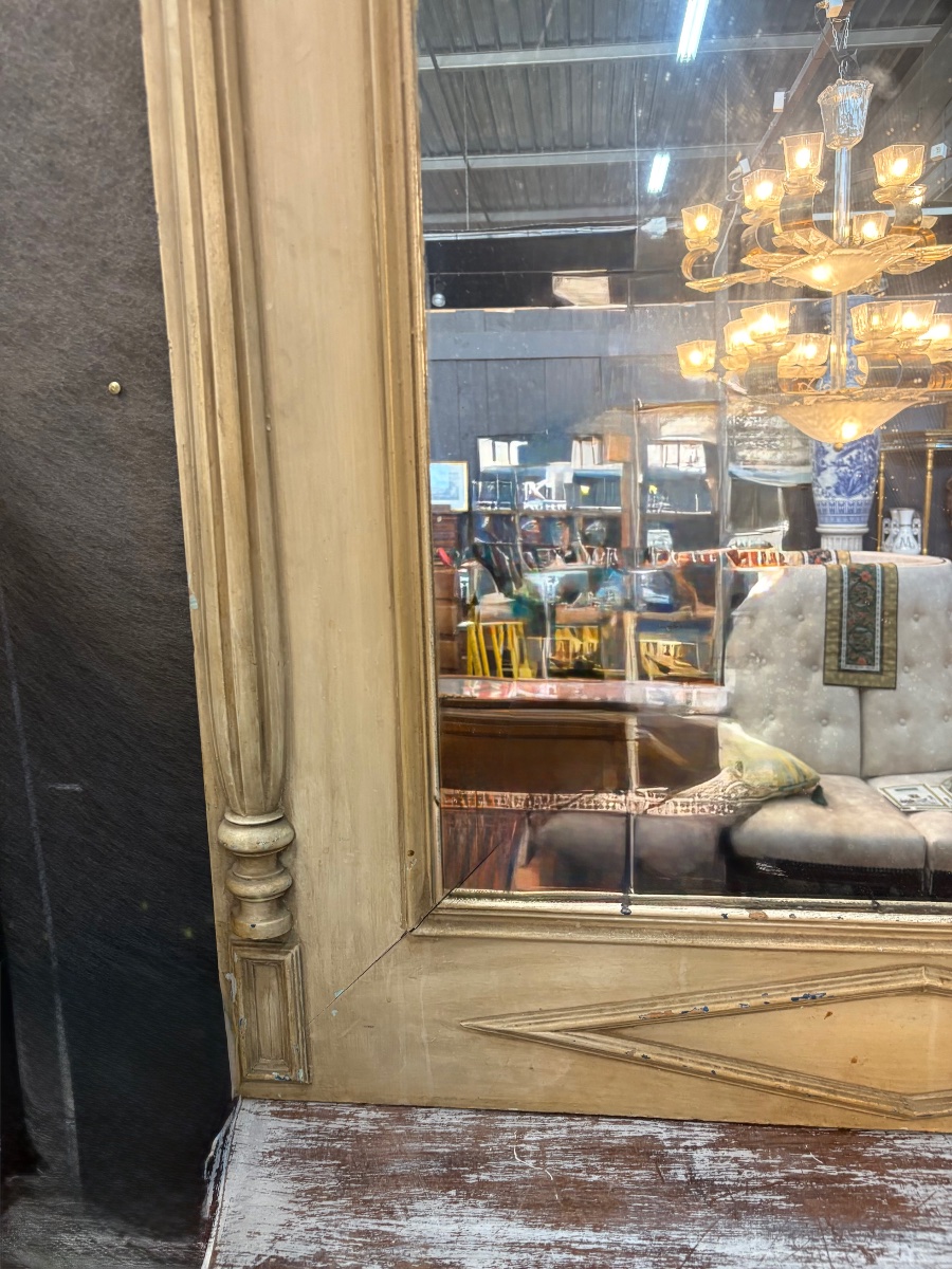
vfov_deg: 67.3
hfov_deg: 53.1
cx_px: 476
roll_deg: +1.1
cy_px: 634
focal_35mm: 26
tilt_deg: -15.1
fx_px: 953
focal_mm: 5.96
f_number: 1.6
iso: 160
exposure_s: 1/50
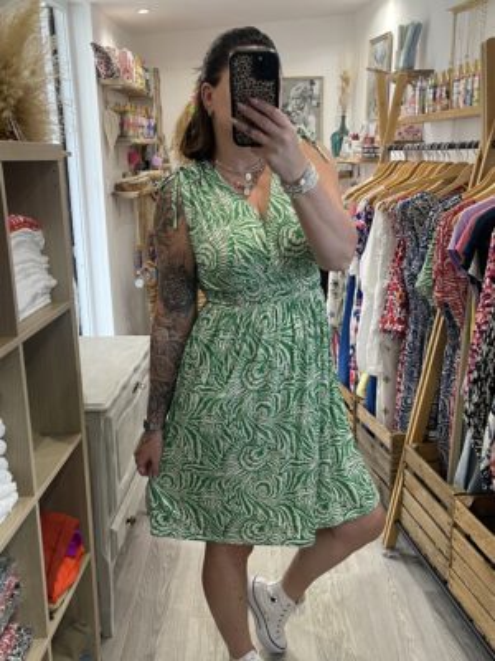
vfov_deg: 69.4
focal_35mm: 25
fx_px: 477
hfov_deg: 54.9
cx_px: 248
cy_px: 330
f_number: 1.6
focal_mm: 5.1
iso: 80
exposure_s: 1/50
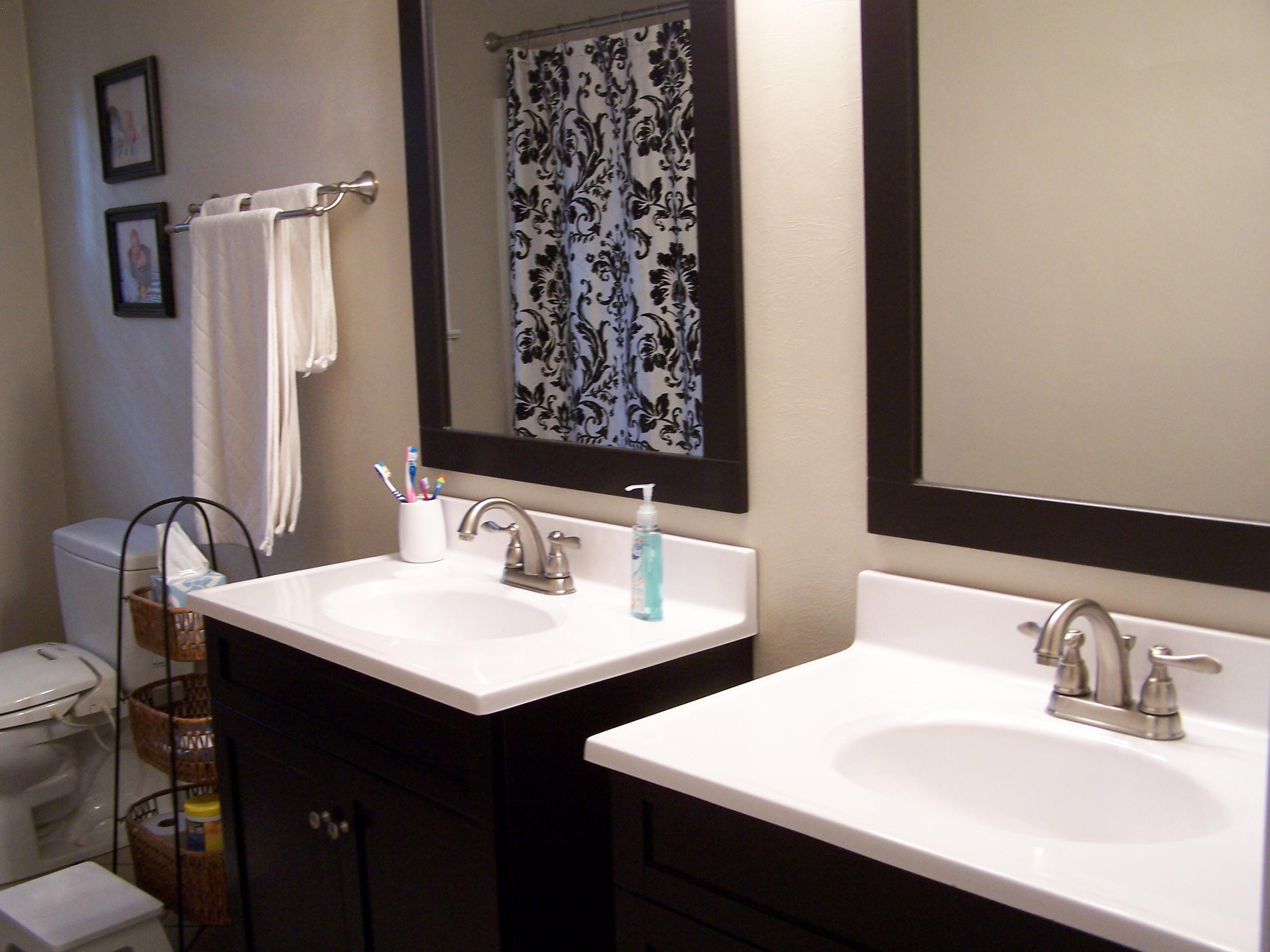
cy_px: 476
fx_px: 1394
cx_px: 635
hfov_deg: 49.0
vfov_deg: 37.7
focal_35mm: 38
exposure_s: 1/20
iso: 140
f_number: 2.8
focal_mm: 6.3
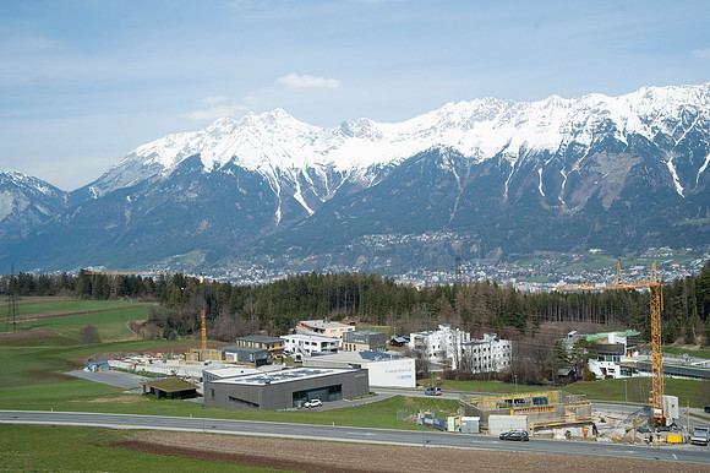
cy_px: 236
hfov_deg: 44.5
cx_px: 355
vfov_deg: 30.5
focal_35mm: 44
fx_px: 867
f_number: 11
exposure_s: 1/500
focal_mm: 44
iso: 200
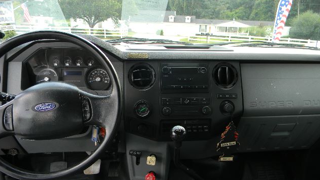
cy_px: 97
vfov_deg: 37.7
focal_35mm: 31
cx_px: 158
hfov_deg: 62.6
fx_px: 263
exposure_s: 1/32.7
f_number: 3.5
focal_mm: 5
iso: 80
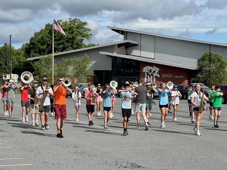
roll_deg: -1.7
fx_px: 505
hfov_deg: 25.3
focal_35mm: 77
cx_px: 114
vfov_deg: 19.1
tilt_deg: -1.4
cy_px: 85
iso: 25
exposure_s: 1/1004
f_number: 2.8
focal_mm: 9
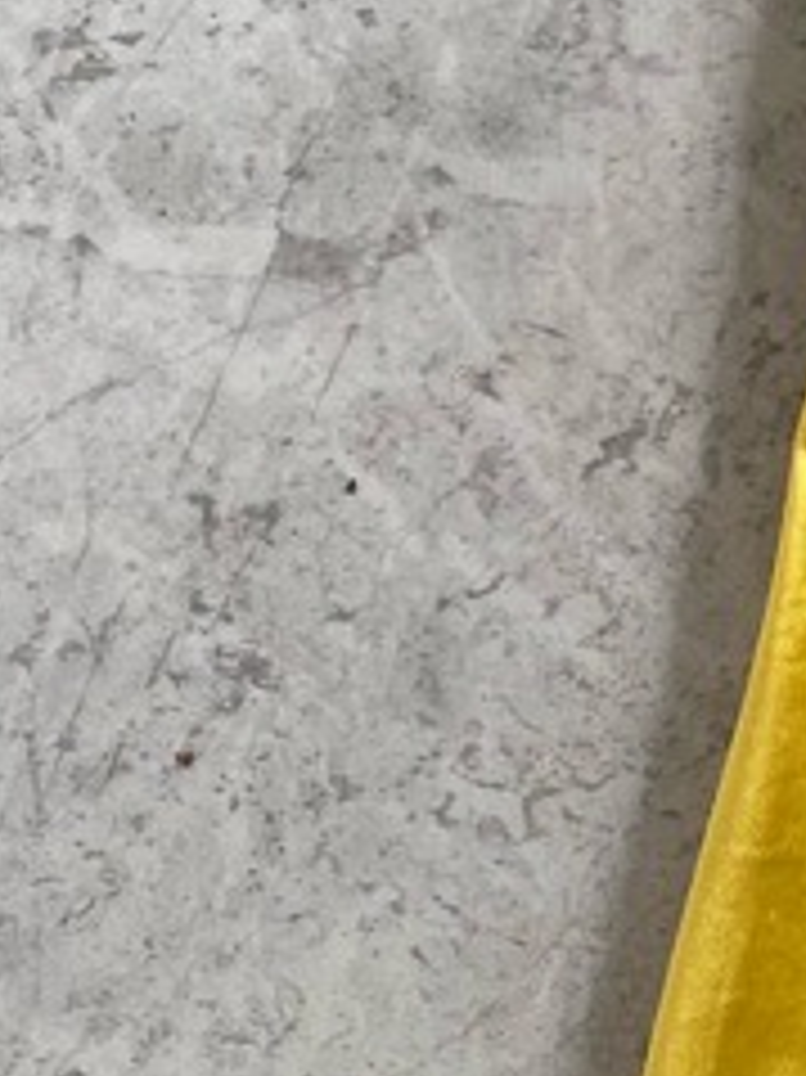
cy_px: 477
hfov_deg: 12.3
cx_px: 1522
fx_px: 3387
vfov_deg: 18.0
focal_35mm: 109
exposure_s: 1/136
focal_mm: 4.25
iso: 32
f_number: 1.8
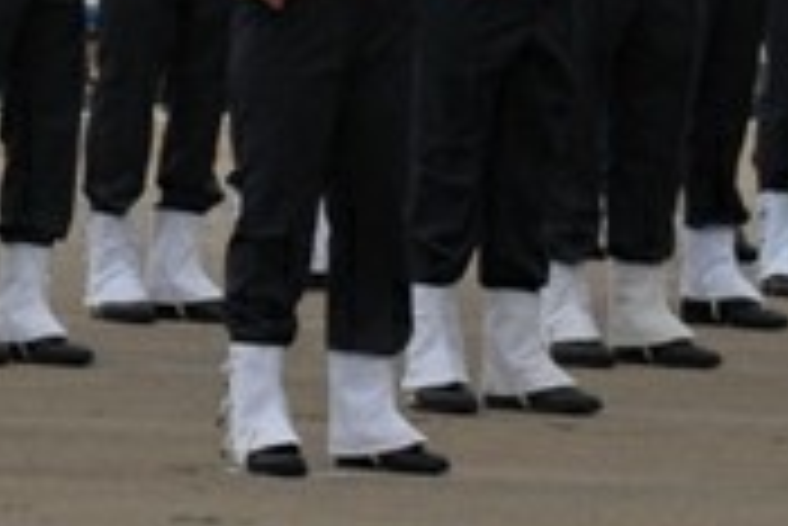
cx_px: -653
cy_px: -744
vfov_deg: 2.1
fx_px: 14327
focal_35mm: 654
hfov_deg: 3.1
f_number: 10
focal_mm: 112
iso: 800
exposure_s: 1/400
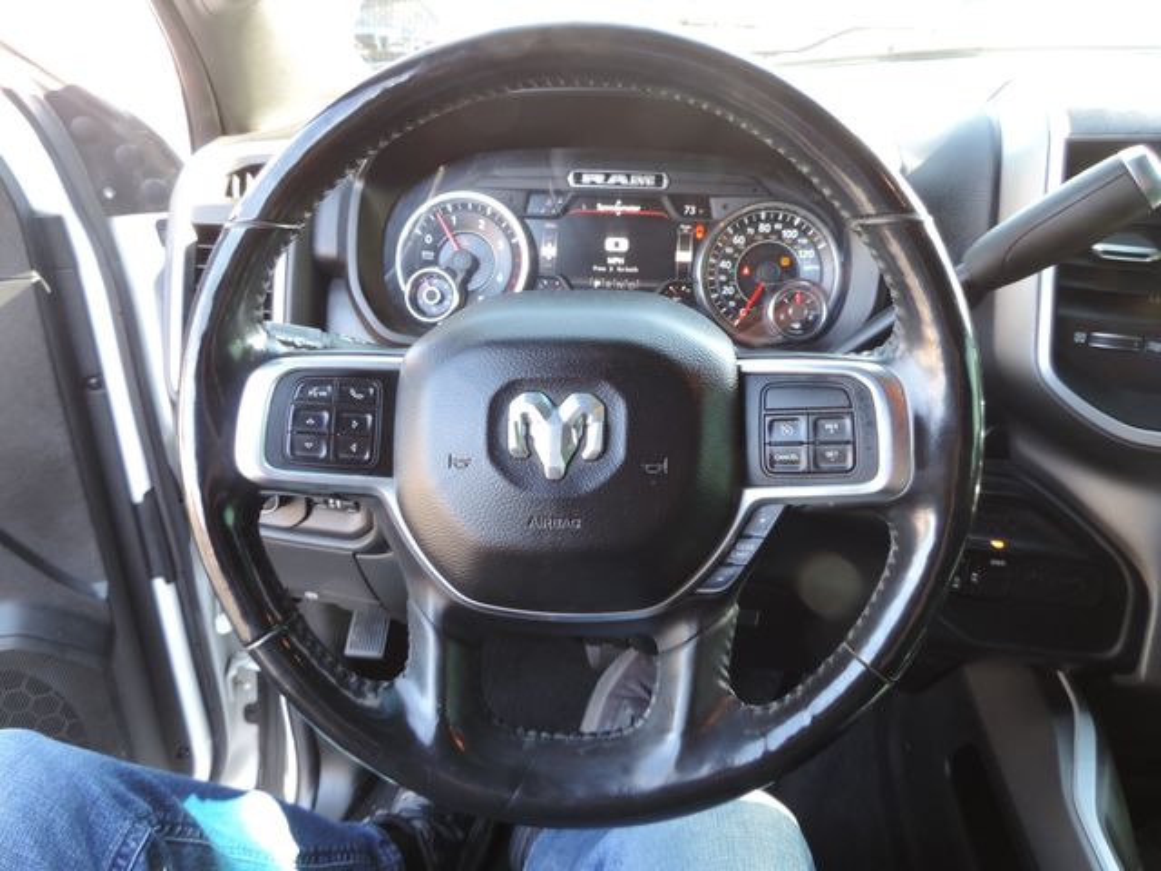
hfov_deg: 63.4
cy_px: 436
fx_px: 939
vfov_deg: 49.7
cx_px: 580
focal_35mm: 28
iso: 200
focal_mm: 4.9
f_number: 3.1
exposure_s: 1/30
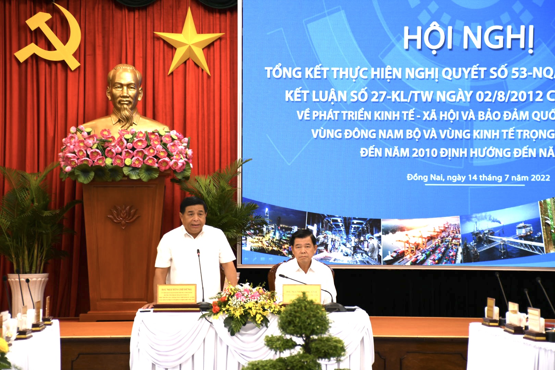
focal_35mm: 120
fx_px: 1850
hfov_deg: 17.1
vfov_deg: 11.4
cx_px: 278
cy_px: 185
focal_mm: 80
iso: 500
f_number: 5.3
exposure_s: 1/80
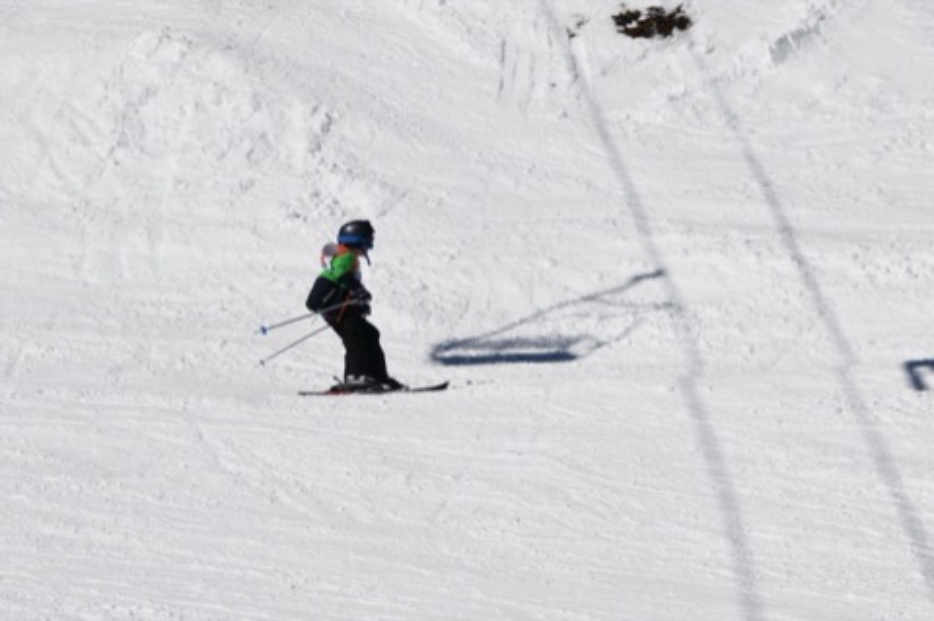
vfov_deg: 7.5
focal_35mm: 183
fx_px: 4743
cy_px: 310
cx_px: 467
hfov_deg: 11.2
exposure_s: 1/3200
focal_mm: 122
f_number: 10
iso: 400
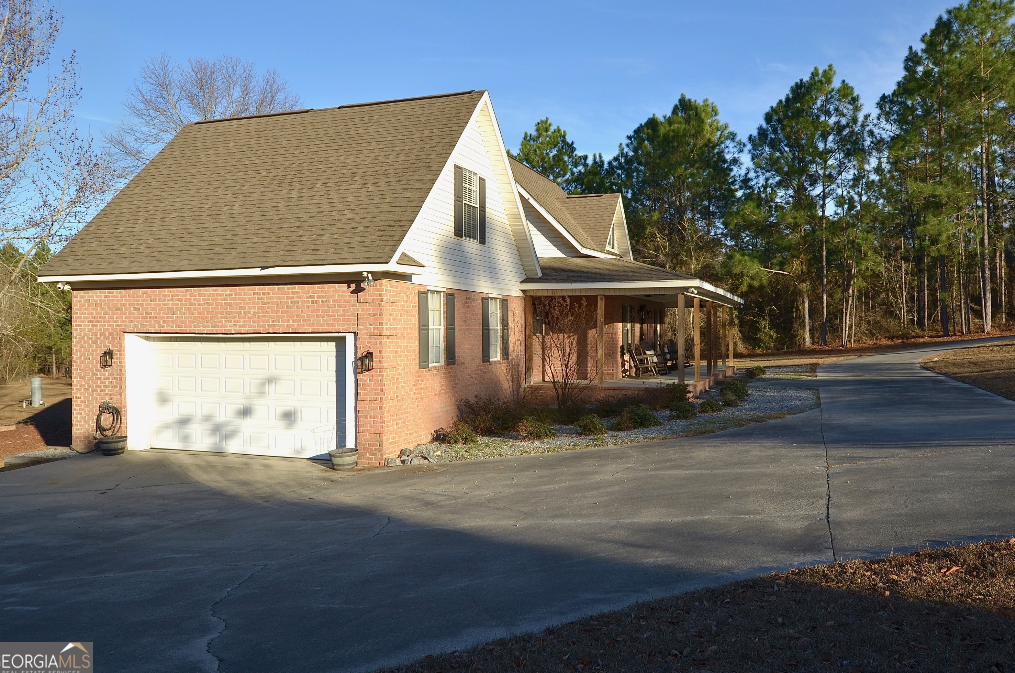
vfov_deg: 48.5
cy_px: 327
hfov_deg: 68.4
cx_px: 516
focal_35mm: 27
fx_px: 746
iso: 200
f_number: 9
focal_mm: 17
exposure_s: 1/320
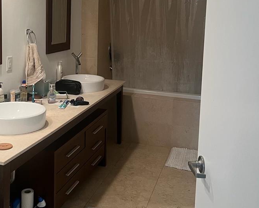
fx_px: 353
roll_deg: -0.7
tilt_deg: -7.0
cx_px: 86
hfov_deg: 39.8
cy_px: 55
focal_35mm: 46
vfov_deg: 32.2
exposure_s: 1/60
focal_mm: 5.7
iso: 250
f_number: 1.5
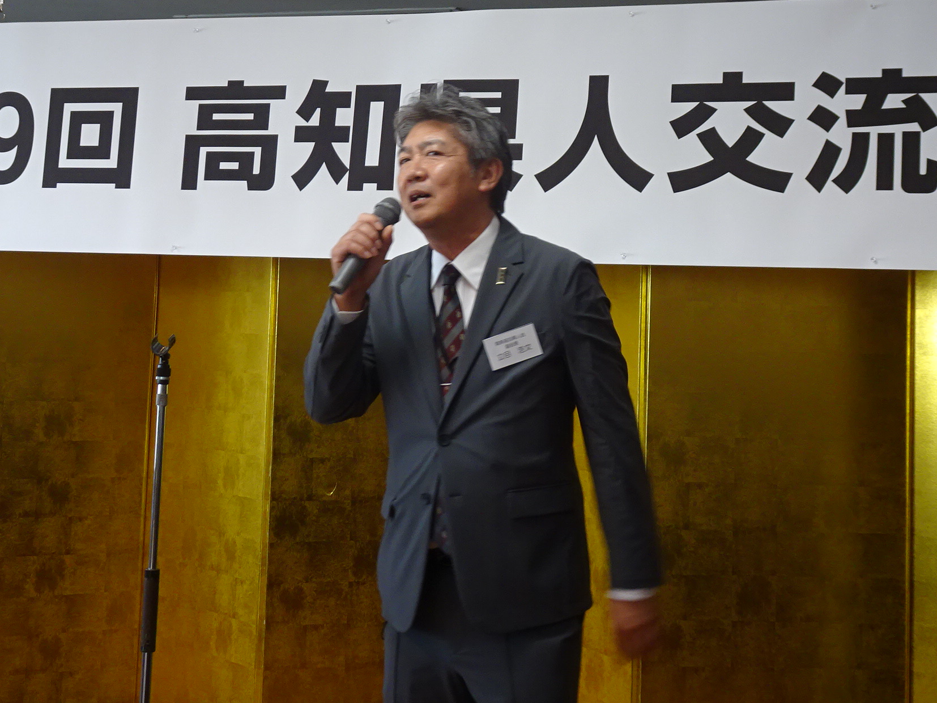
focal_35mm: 58
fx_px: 1570
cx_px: 462
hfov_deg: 33.2
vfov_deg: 25.0
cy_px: 208
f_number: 4
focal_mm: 6.37
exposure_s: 1/40
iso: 200
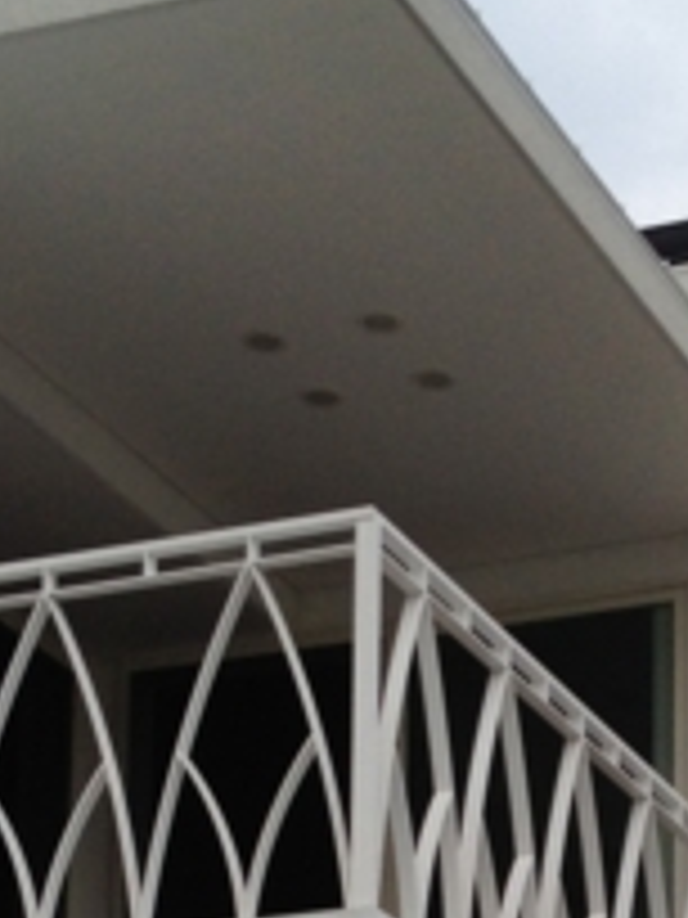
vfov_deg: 13.7
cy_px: 1314
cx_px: 675
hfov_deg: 10.7
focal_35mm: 137
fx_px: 3631
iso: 64
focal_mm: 4.28
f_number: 2.4
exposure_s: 1/2762
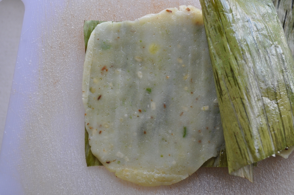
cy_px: 98
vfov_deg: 28.0
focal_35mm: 48
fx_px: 391
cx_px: 147
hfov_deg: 41.2
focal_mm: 32
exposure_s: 1/60
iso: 400
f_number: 6.3
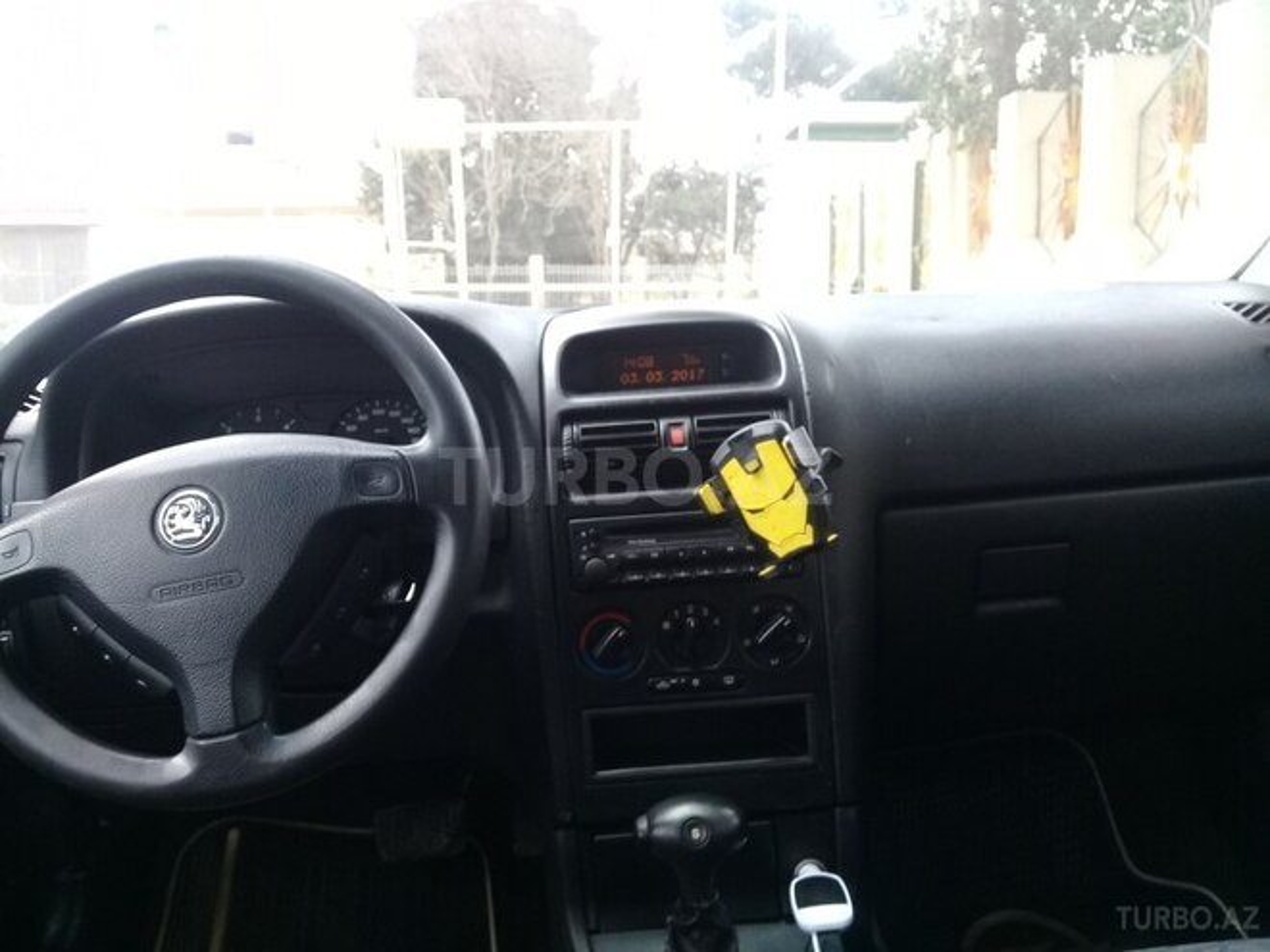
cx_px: 635
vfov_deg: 45.4
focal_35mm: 31
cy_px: 476
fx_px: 1137
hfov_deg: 58.4
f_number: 2.2
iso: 80
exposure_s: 1/100
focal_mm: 3.3
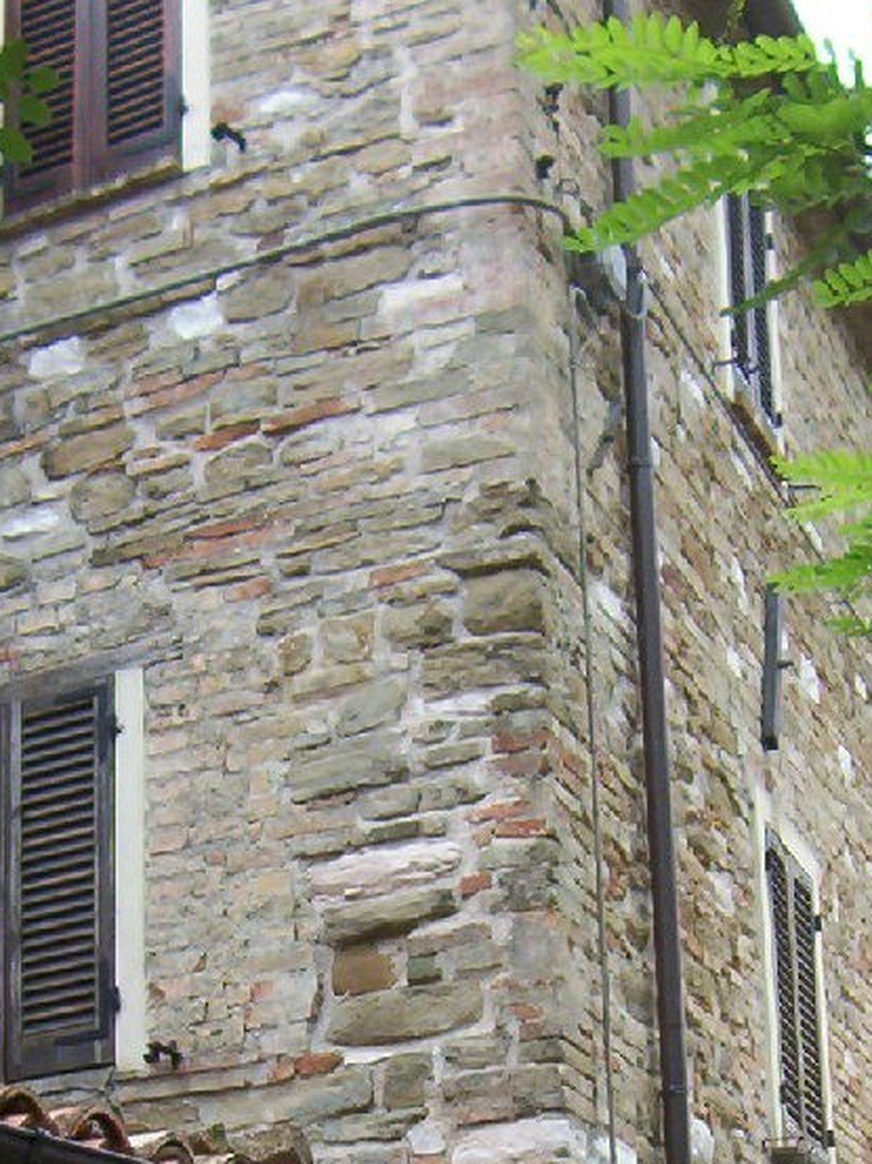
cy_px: 1210
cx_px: 557
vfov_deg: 24.0
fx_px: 2588
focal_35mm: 77
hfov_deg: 19.1
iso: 100
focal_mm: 5.54
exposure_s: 1/450
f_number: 2.76
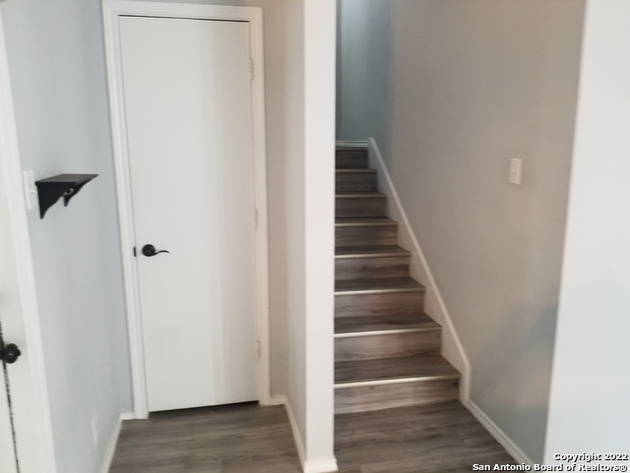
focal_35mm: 26
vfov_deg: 53.1
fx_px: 473
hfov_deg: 67.3
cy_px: 236
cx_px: 315
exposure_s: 1/15
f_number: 1.7
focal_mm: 4.3
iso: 250
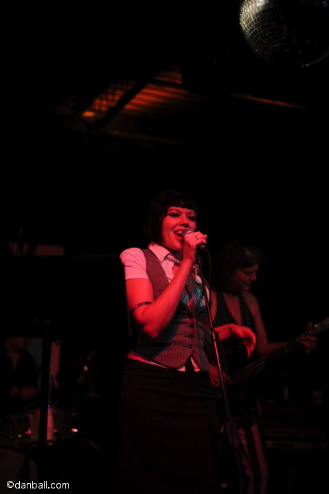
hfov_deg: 27.0
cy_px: 247
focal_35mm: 50
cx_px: 164
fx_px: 686
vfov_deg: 39.6
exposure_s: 1/60
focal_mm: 50
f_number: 1.6
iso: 200
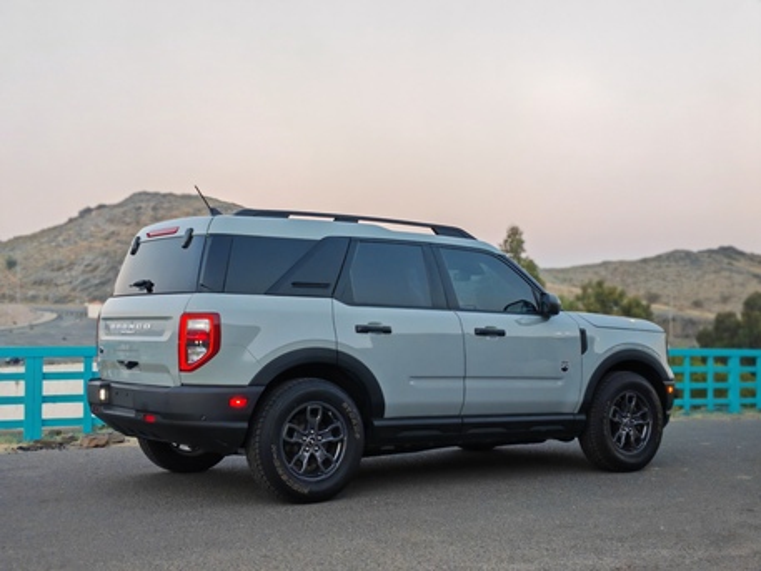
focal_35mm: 50
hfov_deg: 38.2
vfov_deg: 29.1
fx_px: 1099
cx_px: 380
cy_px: 286
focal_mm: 5.3
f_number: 2.4
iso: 160
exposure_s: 1/110
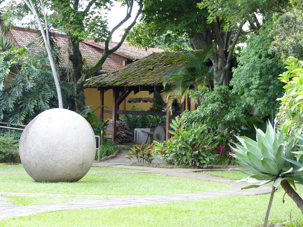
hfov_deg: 17.0
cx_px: 152
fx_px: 1015
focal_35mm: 116
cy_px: 114
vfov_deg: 12.8
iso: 160
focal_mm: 20.8
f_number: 3.5
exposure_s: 1/60
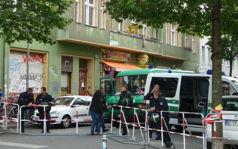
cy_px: 80
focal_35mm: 64
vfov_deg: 20.3
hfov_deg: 32.0
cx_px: 119
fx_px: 415
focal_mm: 12.8
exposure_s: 1/125
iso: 100
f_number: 2.8
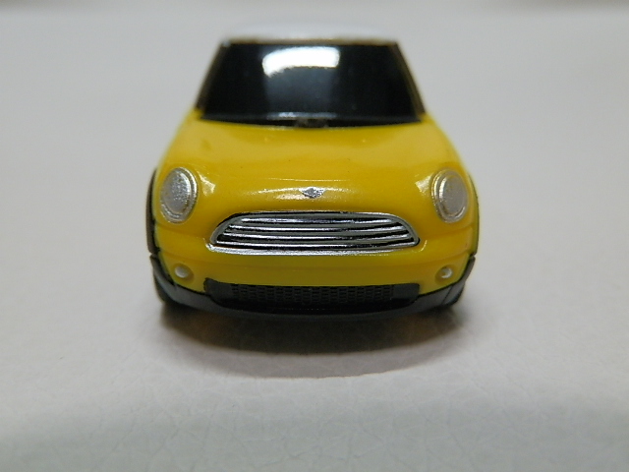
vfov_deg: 41.8
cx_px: 314
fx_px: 618
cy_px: 236
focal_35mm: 34
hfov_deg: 54.0
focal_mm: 6.17
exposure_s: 1/25
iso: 200
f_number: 3.5
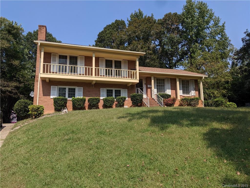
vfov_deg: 51.4
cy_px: 94
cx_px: 125
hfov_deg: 65.3
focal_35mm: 27
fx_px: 195
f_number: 1.8
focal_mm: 4.44
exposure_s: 1/3344
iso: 50
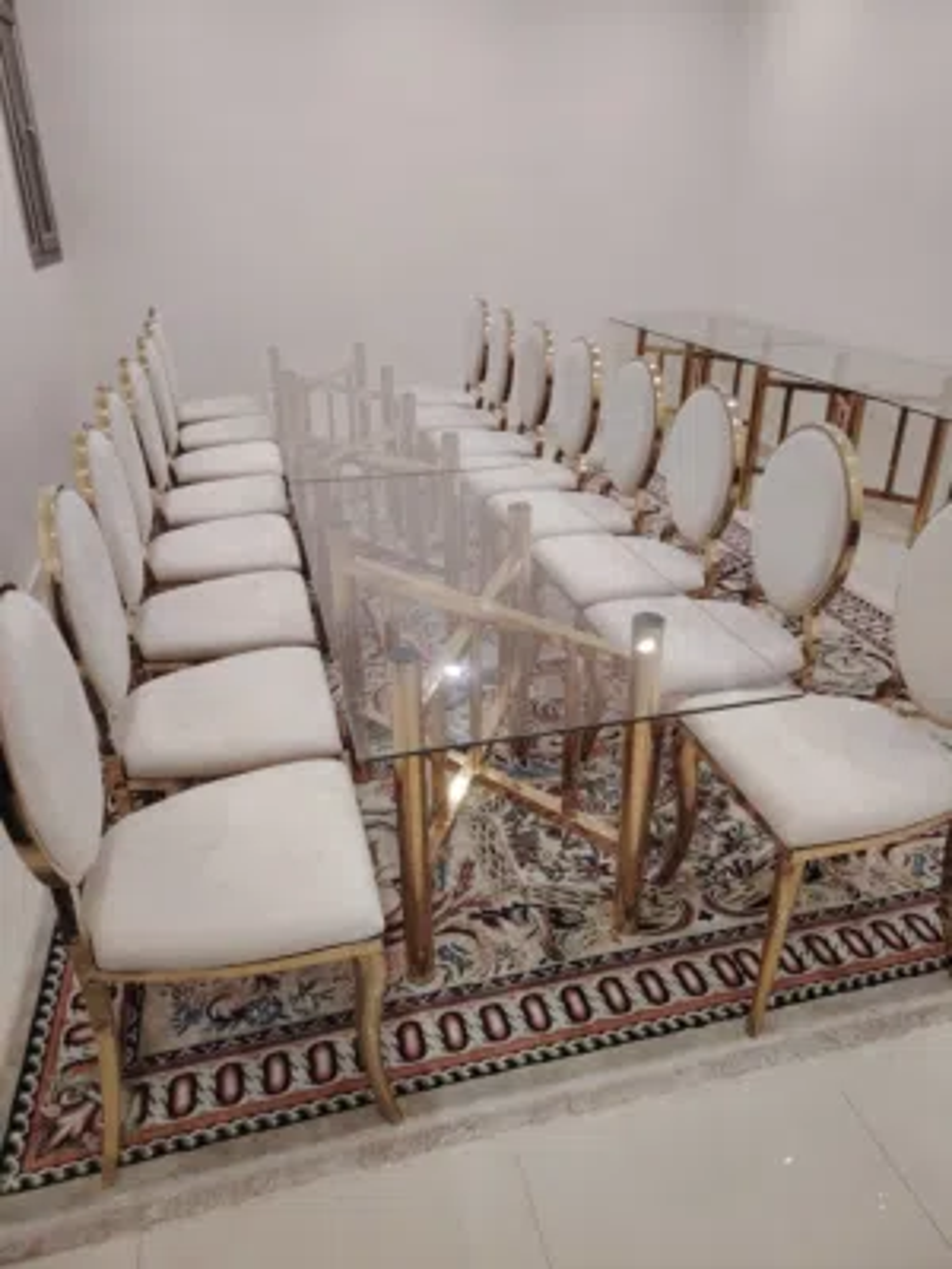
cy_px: 634
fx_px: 880
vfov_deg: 71.6
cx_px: 476
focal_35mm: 24
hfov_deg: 56.8
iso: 509
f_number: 1.75
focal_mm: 5.25
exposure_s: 1/50
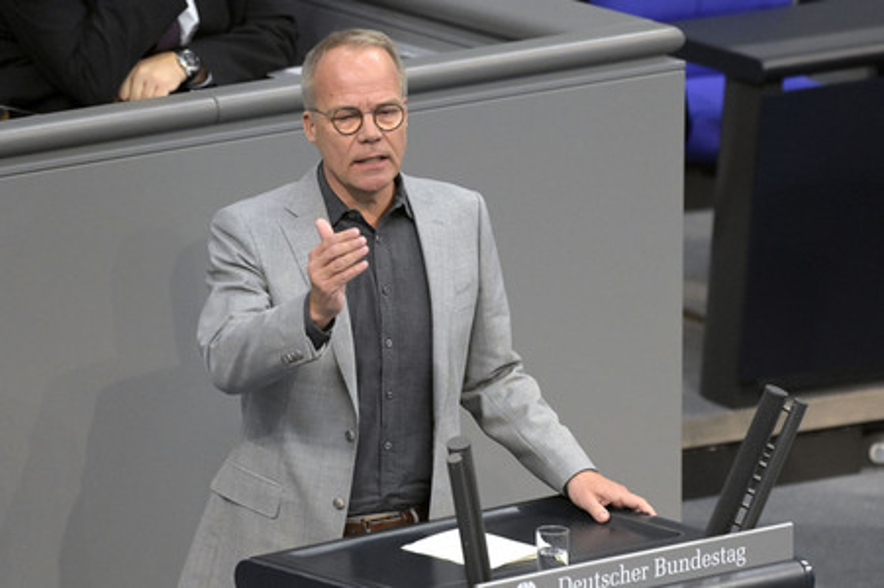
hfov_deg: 5.7
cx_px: 442
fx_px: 8833
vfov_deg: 3.8
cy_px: 294
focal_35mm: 360
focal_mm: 360
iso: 12800
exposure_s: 1/400
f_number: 5.6
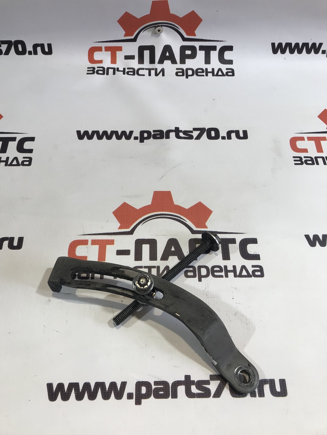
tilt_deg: -63.1
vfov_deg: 63.4
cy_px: 218
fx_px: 353
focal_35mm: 28
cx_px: 164
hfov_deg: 49.7
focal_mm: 3.99
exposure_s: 1/100
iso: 25
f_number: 1.8
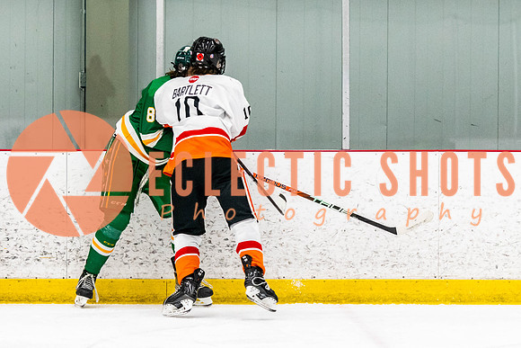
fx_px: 3925
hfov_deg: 7.6
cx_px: 140
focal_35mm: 271
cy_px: 188
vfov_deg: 5.1
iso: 2200
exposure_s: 1/640
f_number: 2.8
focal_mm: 120
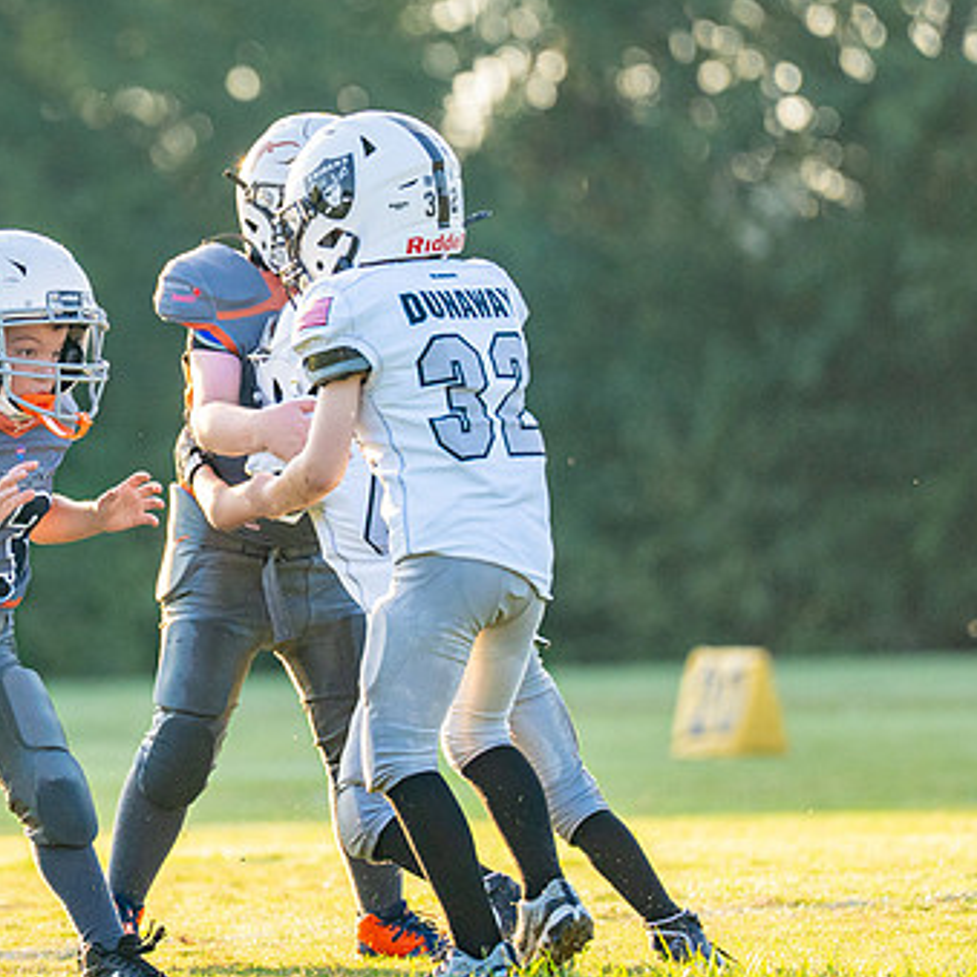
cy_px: 443
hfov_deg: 3.5
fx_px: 16126
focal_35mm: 505
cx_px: 46
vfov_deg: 3.5
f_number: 2.8
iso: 500
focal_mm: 200
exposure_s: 1/2500
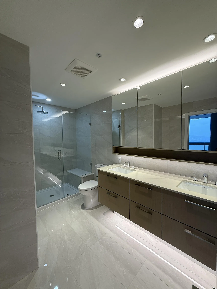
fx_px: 117
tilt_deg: -3.0
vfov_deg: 102.1
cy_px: 144
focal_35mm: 14
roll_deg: +0.0
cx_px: 108
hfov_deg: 85.7
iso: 100
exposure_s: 1/120
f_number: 2.2
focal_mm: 2.22
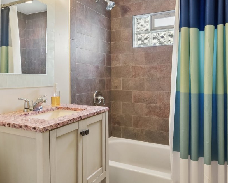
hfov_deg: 62.1
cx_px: 105
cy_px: 72
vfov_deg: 51.2
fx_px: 189
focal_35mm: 28
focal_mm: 10
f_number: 8
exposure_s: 1/30
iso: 400
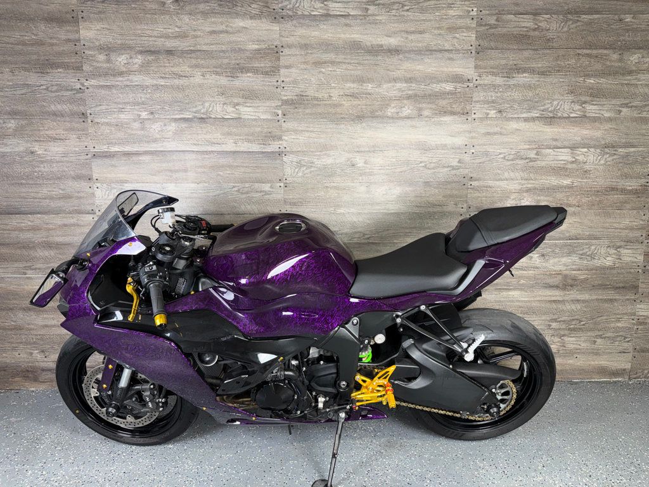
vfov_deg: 56.8
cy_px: 244
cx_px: 324
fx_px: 450
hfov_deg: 71.6
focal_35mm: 24
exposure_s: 1/30
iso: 64
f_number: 1.78
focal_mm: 6.76
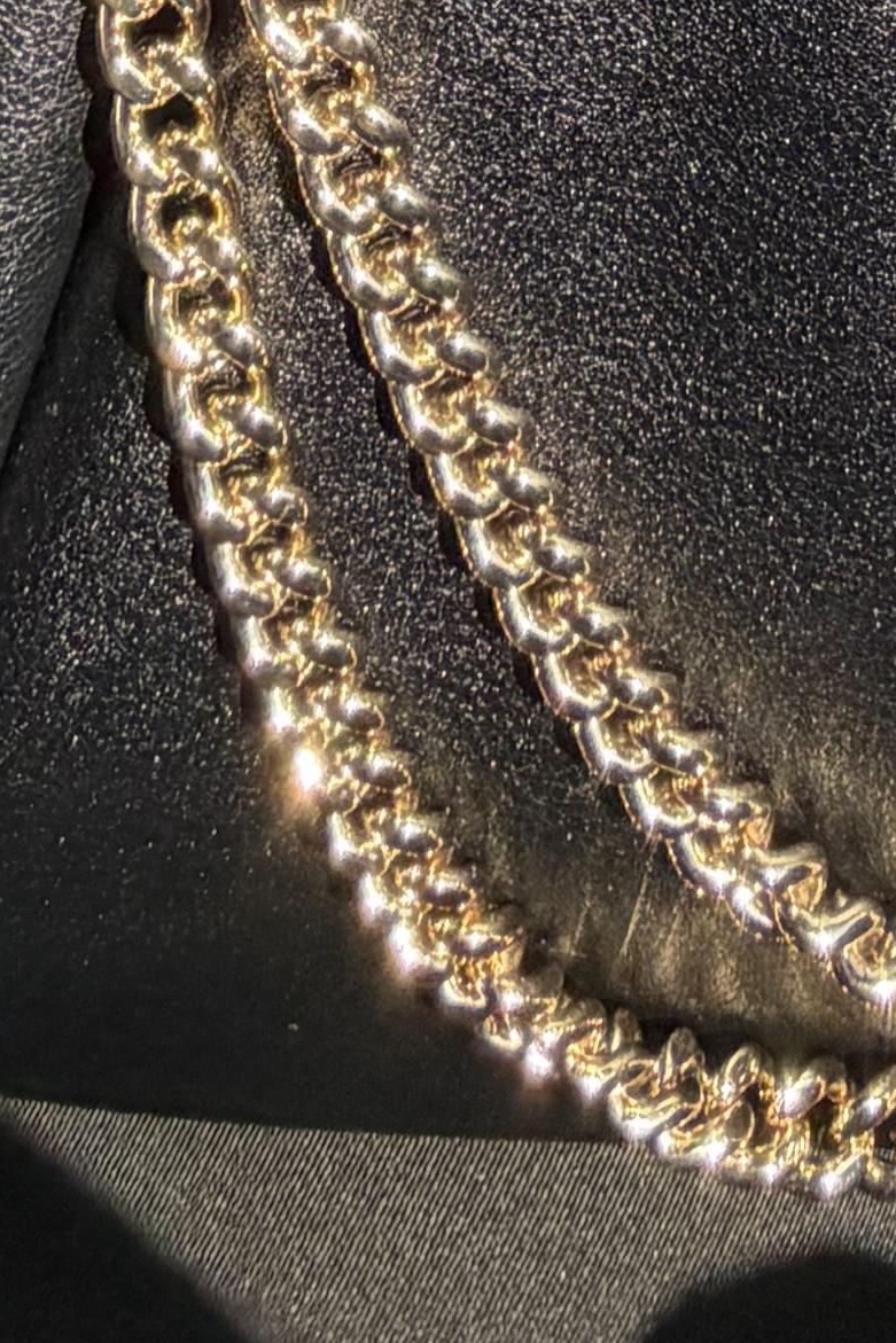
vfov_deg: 16.9
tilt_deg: -25.3
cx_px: 820
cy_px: -1598
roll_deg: -3.4
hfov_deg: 18.8
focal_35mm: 71
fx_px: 2650
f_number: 2.2
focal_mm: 2.22
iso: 50
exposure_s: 1/262
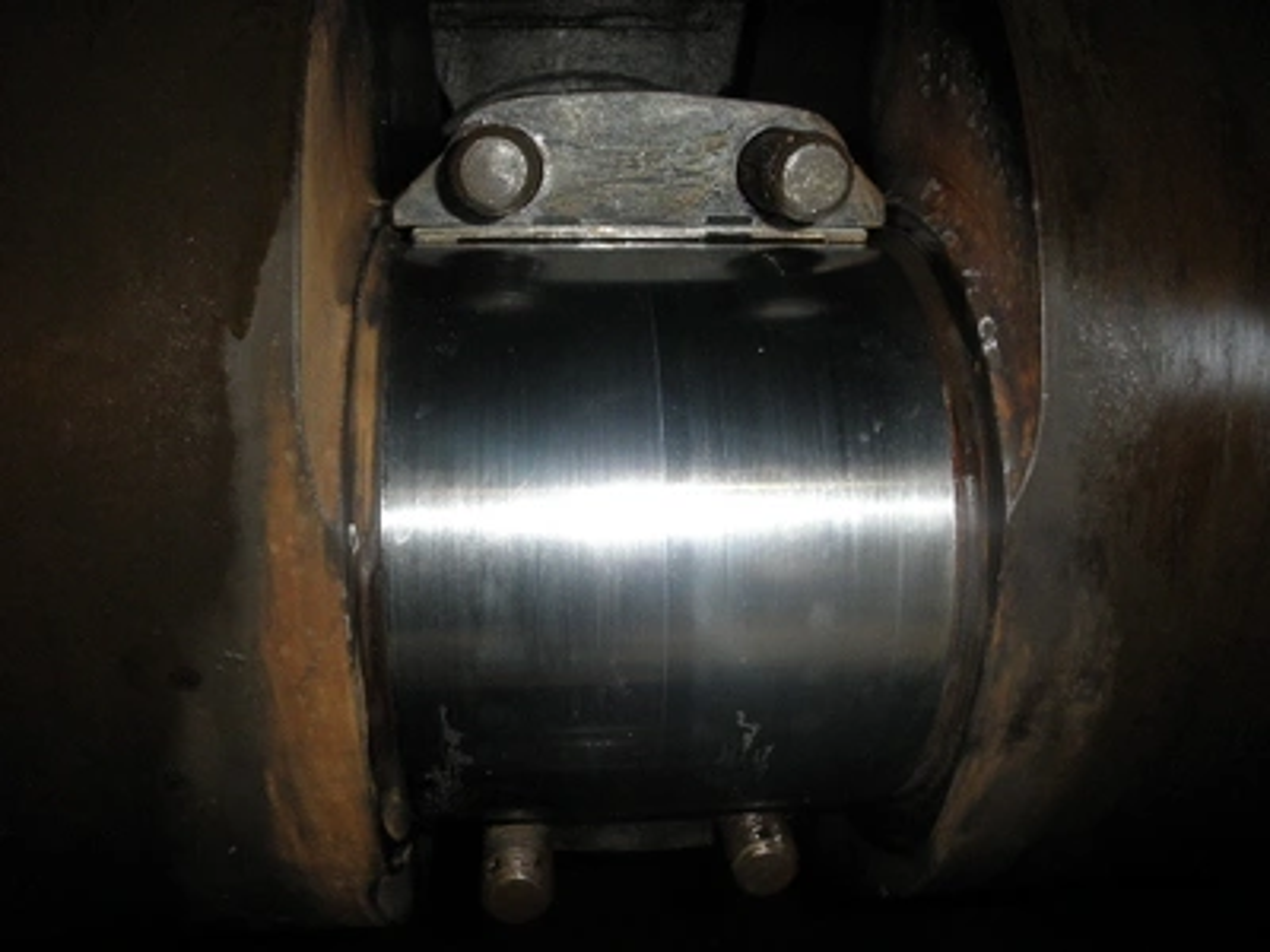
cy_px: 476
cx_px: 635
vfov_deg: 49.7
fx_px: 1027
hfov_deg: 63.4
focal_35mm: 28
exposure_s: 1/30
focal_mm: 5
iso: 160
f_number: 3
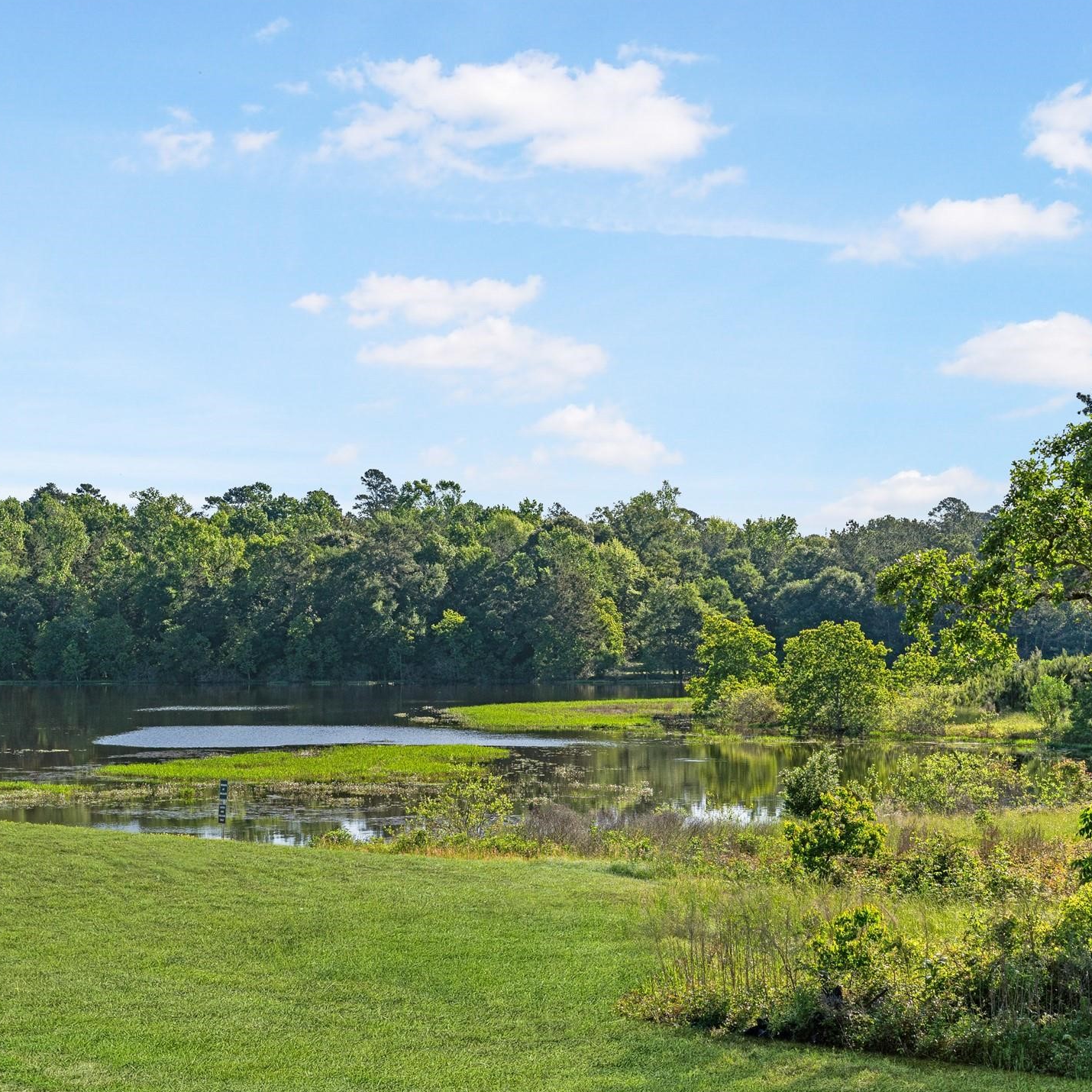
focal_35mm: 71
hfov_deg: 24.2
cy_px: 543
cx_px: 392
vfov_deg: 24.3
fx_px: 2534
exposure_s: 1/1000
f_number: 7.1
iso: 250
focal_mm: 55
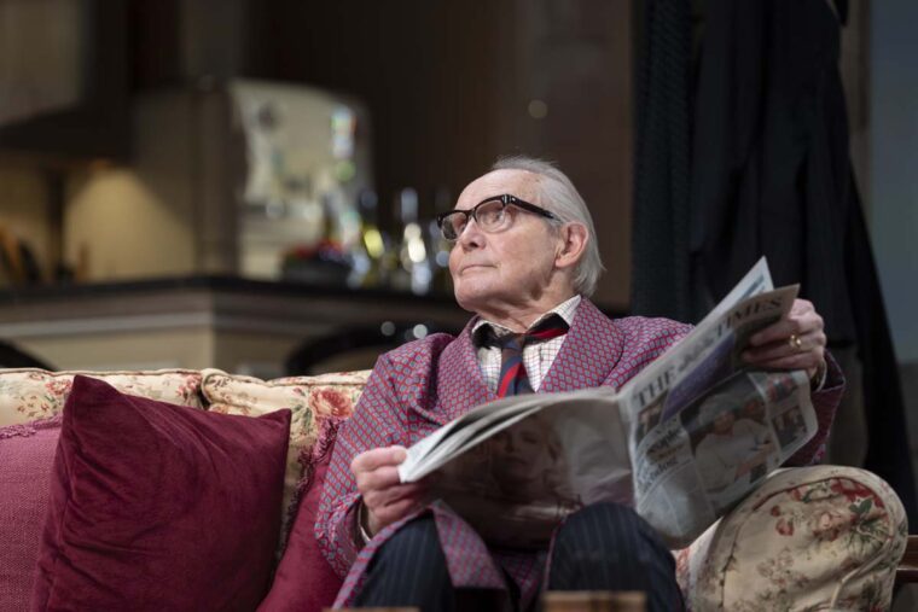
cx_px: 459
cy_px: 306
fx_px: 3978
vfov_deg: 8.8
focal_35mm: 156
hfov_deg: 13.2
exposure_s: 1/250
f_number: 2.8
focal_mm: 156
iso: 400
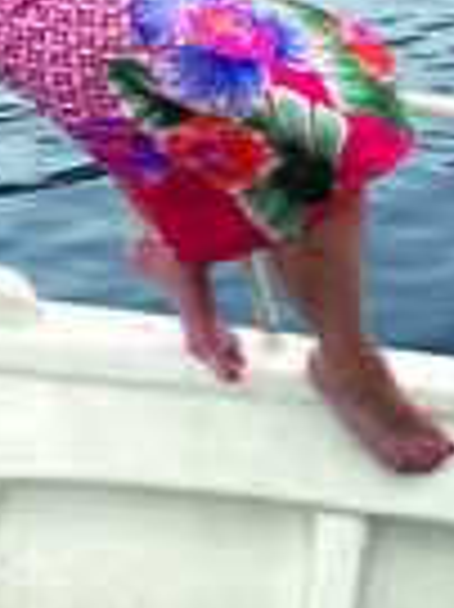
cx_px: 36
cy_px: -99
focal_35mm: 74
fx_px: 1296
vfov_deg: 24.2
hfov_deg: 19.5
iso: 32
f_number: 1.6
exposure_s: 1/2212
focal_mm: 4.2
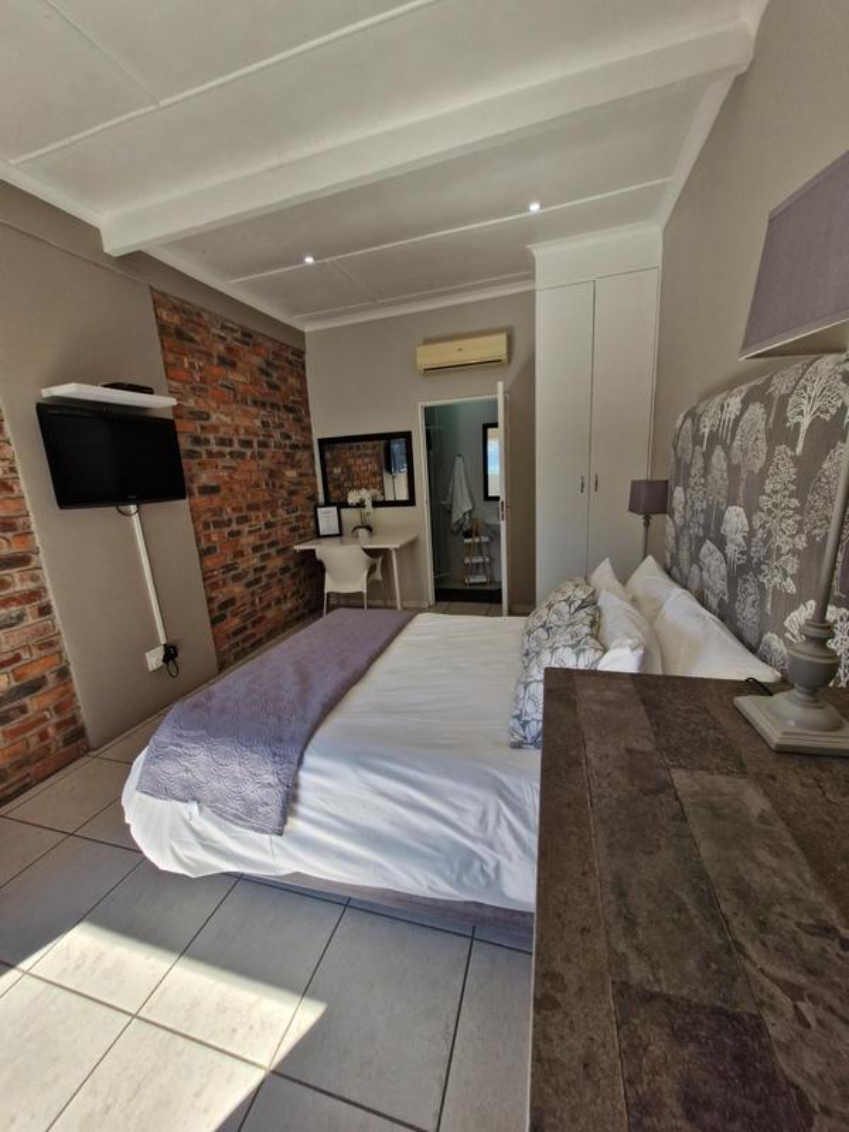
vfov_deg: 106.2
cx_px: 424
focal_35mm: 13
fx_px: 425
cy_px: 566
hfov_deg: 89.9
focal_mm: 1.74
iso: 50
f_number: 2.2
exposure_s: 1/216
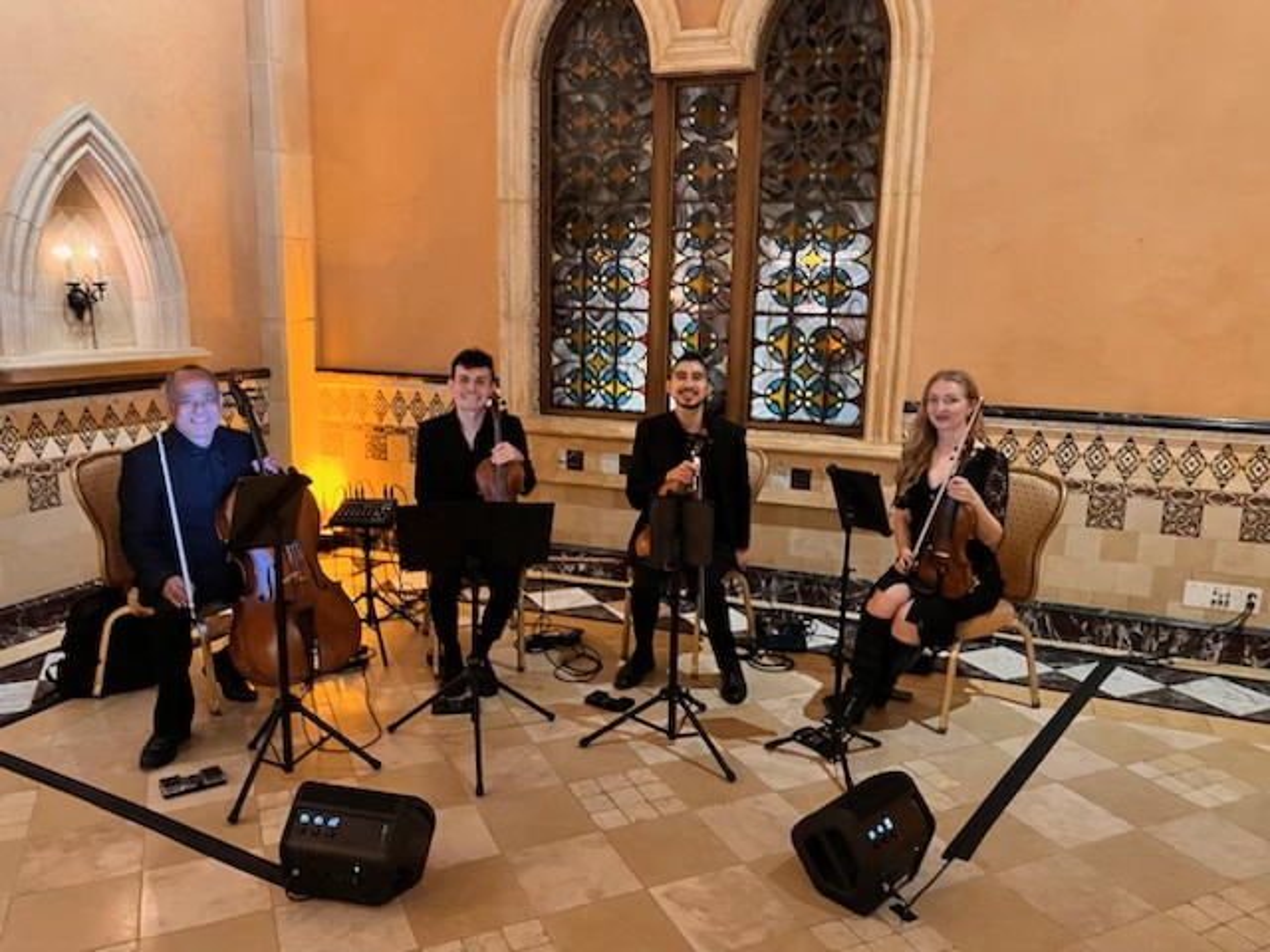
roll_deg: -1.2
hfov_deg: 67.3
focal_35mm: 26
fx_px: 954
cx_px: 635
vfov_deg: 53.1
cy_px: 476
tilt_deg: -11.4
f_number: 1.5
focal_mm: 5.7
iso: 640
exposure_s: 1/25
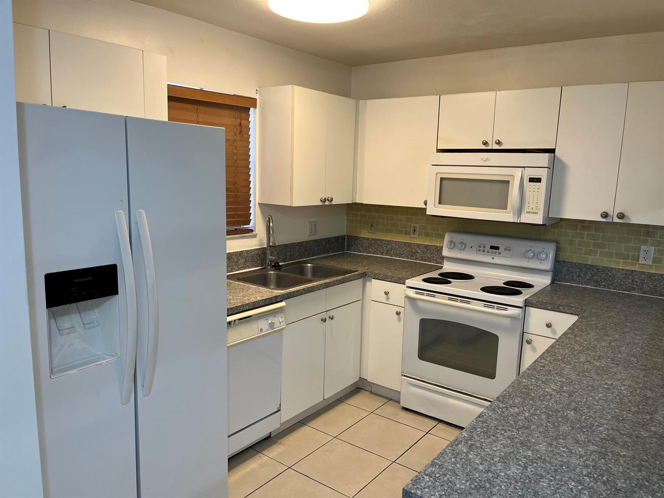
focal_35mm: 26
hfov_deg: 67.3
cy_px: 249
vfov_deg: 53.1
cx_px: 332
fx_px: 499
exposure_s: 1/120
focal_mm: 5.1
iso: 100
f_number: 1.6
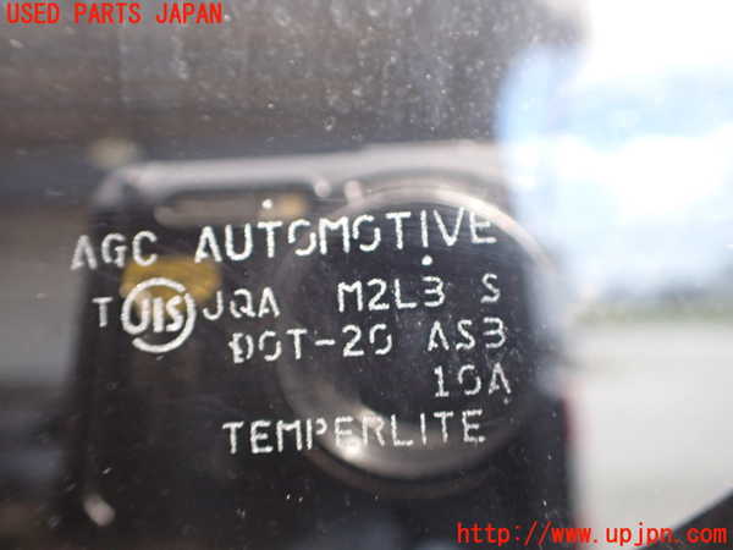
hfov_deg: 60.0
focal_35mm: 30
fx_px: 635
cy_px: 275
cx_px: 366
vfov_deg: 46.8
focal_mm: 5.4
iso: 400
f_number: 2.3
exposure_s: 1/125
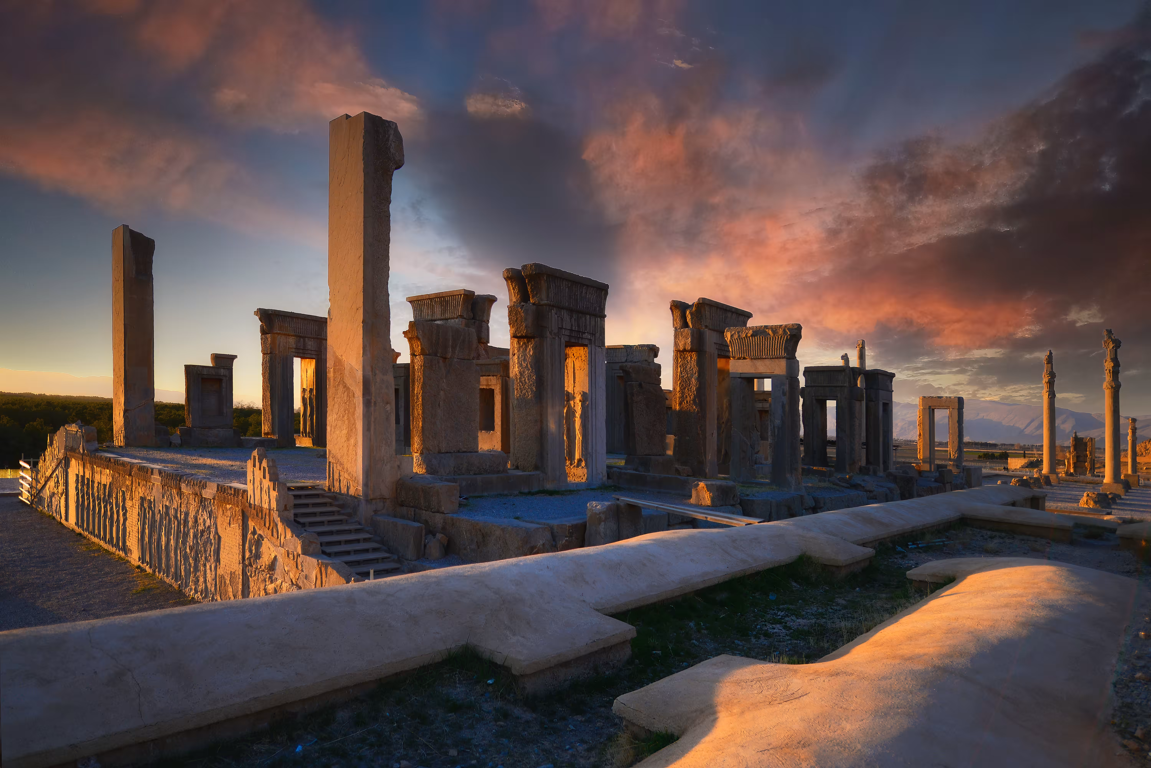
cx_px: 576
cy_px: 384
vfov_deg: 64.6
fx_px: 607
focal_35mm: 19
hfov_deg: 86.9
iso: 160
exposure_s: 1/800
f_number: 2.8
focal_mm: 19
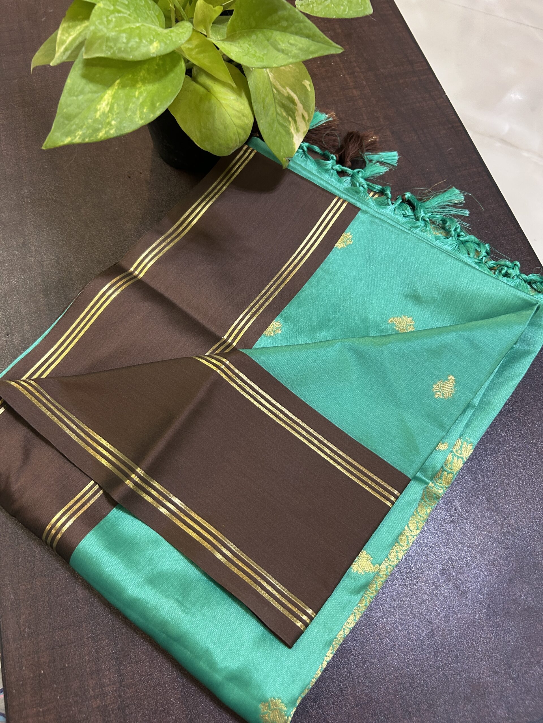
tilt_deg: -65.5
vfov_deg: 67.3
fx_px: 544
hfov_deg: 53.1
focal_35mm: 26
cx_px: 272
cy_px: 362
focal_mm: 5.7
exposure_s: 1/50
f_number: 1.5
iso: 200
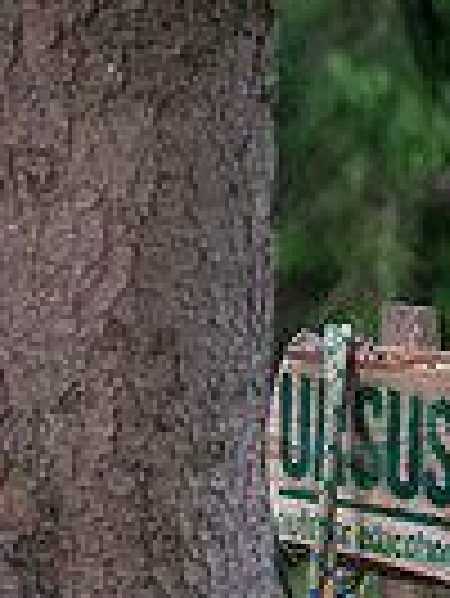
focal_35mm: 351
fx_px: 6074
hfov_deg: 4.2
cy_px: 397
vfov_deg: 5.6
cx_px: -551
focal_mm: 70
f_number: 2.8
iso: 800
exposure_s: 1/1000
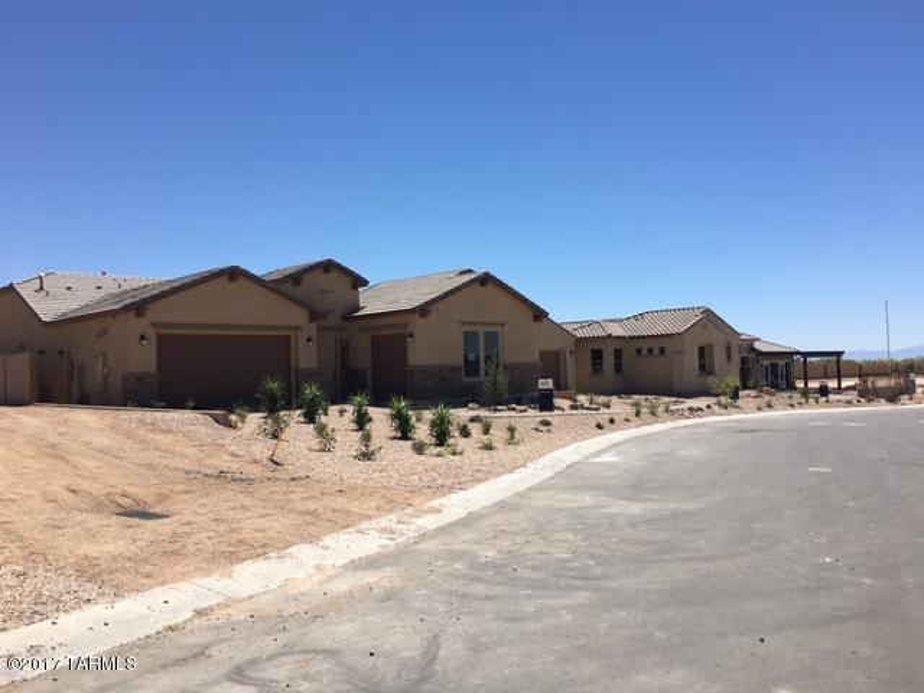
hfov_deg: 61.7
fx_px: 774
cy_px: 346
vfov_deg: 48.2
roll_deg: +3.8
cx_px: 462
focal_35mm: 29
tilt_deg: +1.1
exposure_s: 1/2331
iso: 25
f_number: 2.2
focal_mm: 4.15
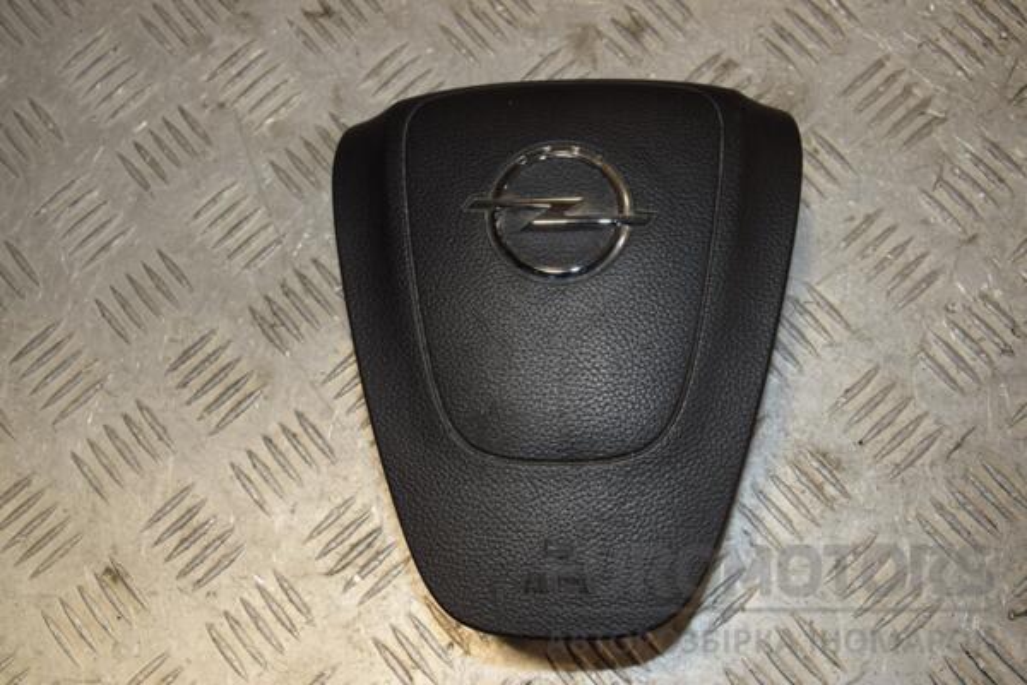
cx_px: 514
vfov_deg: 29.9
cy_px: 342
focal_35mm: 45
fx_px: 1284
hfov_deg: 43.6
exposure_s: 1/200
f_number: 7.1
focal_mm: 30
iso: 800
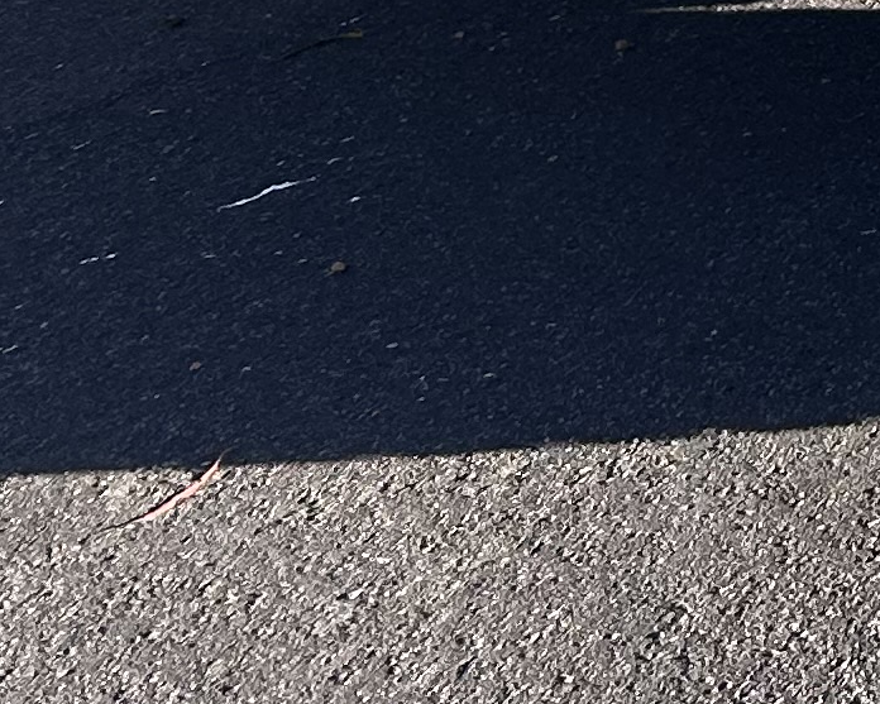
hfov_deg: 11.1
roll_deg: -1.8
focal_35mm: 147
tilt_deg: -8.4
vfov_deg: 9.3
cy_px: -1048
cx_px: 2081
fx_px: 3829
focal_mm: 5.7
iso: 50
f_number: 1.5
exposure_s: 1/1058
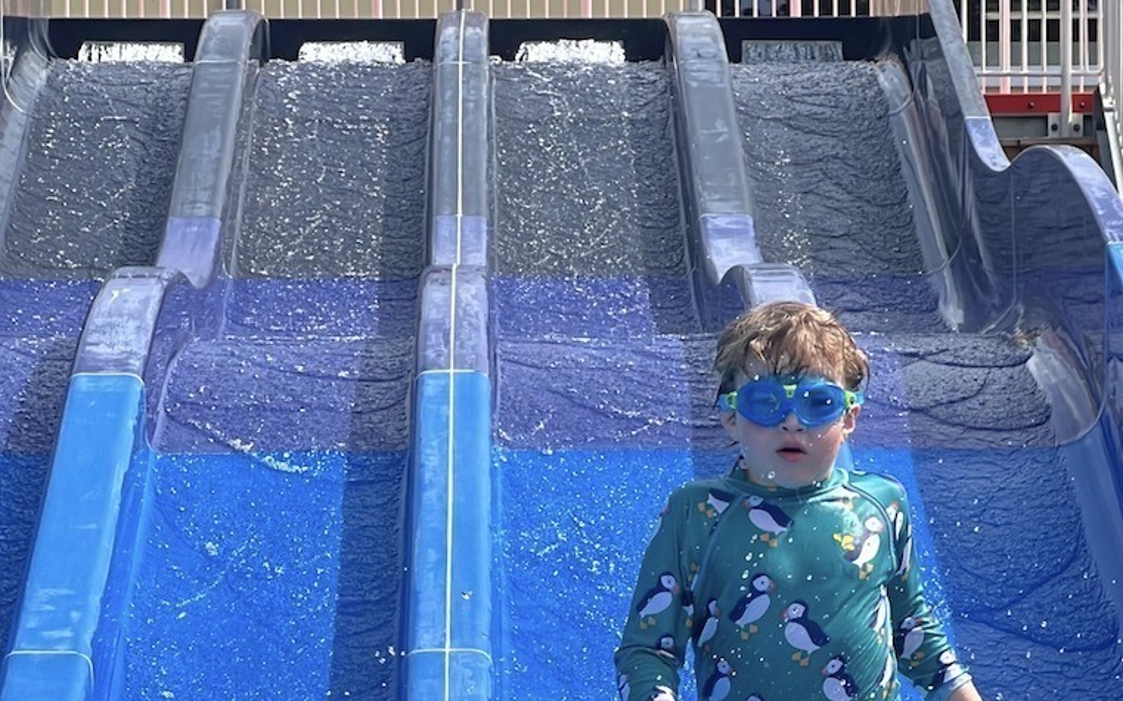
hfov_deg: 15.3
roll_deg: -0.9
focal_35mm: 137
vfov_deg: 9.5
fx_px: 4191
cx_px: 559
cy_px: 732
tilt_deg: -0.4
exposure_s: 1/763
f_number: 2.8
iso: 32
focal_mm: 9
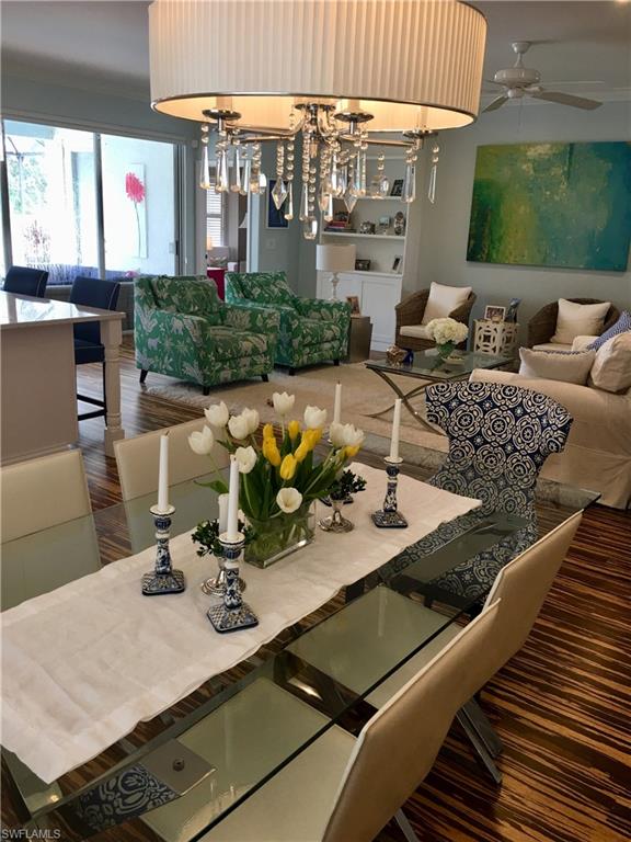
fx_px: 705
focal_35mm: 29
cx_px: 316
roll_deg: -2.4
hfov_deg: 48.2
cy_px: 421
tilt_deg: -13.7
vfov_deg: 61.7
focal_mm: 4.15
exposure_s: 1/30
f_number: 2.2
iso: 25
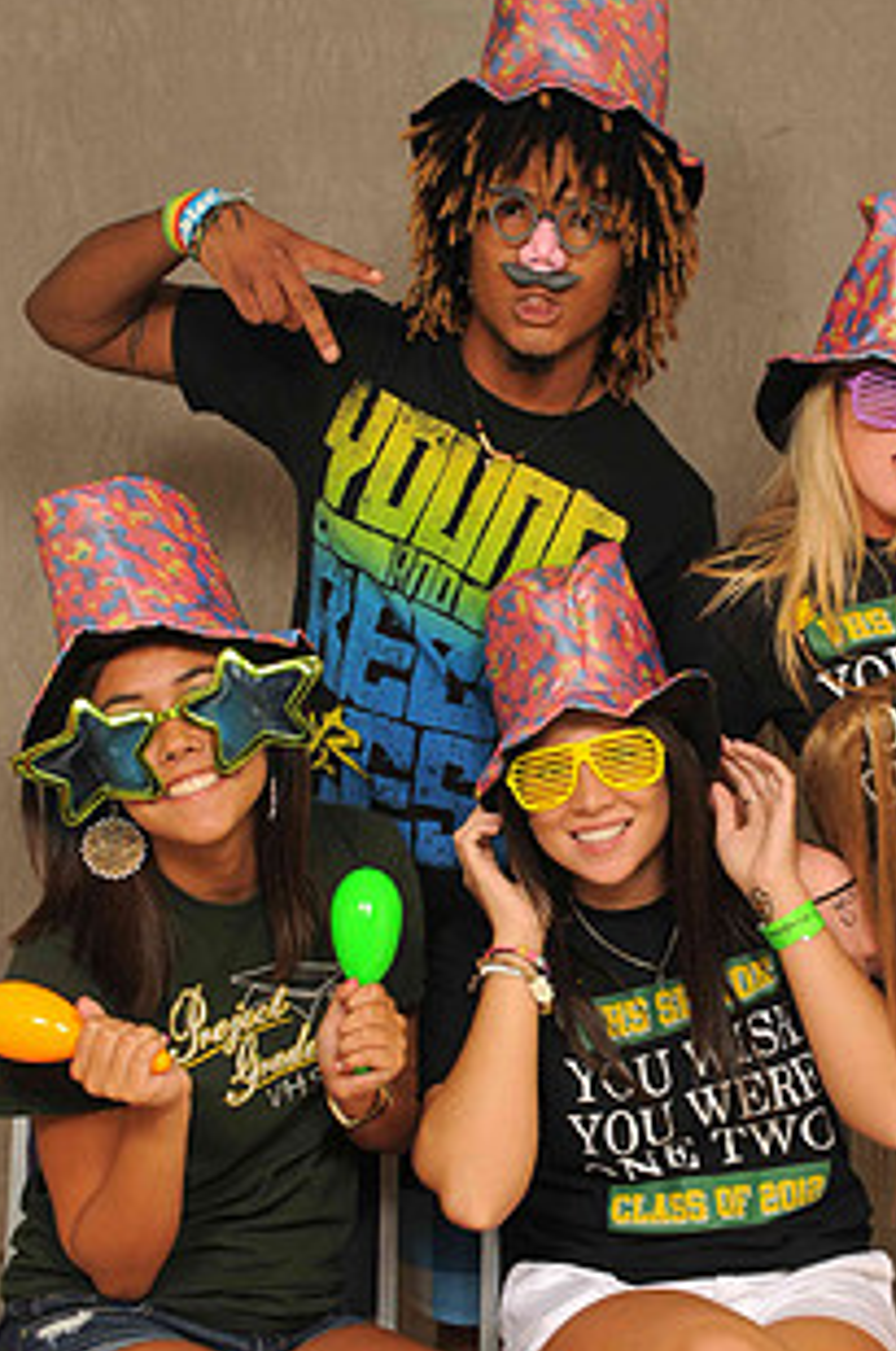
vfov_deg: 28.8
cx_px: 597
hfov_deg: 19.3
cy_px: 774
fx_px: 2622
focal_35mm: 70
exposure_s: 1/125
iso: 200
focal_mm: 32
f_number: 6.3
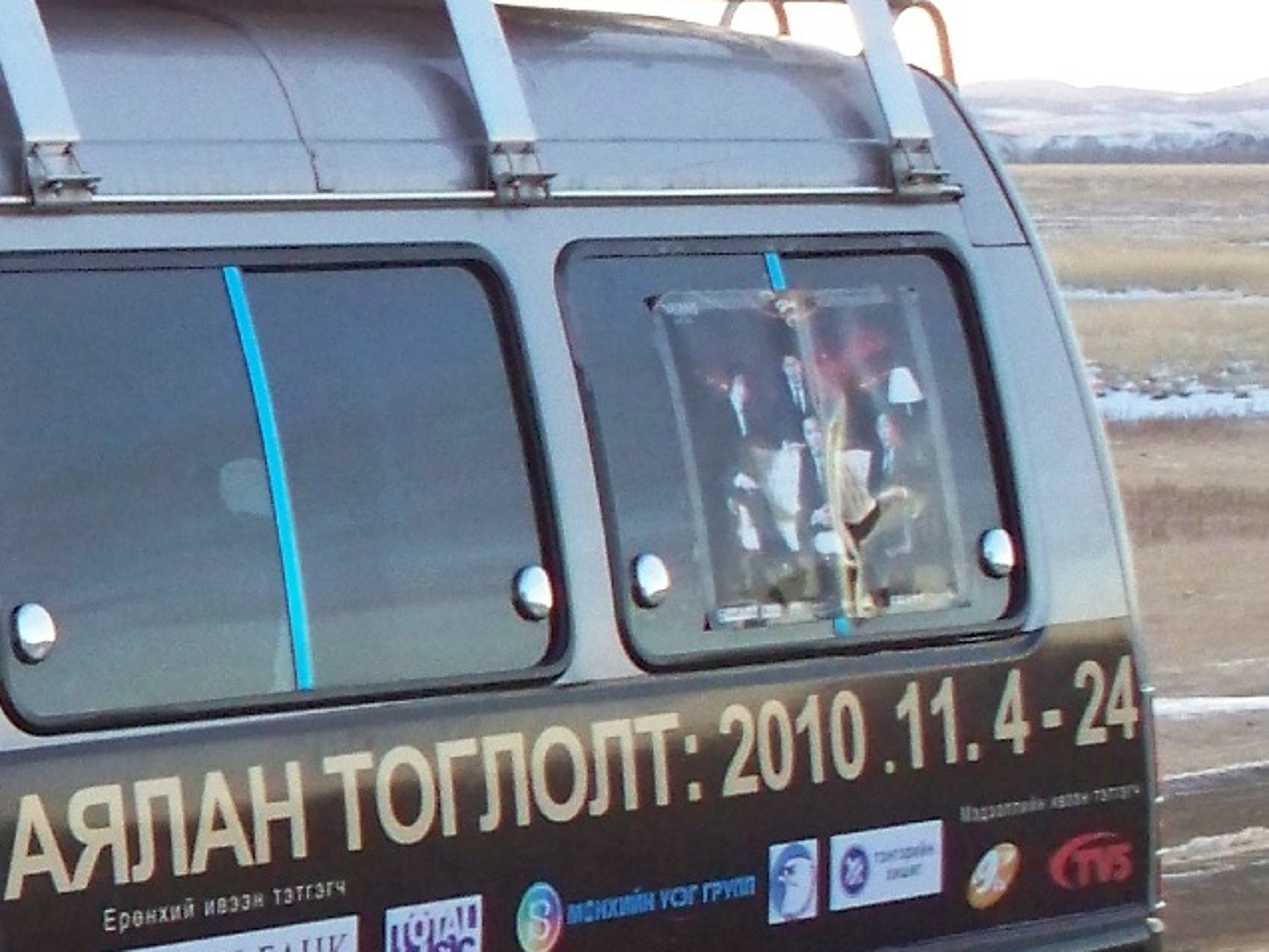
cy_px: 771
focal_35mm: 177
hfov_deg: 10.5
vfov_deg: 8.4
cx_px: -950
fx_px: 6490
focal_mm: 9.86
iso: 250
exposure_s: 1/60
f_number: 2.9
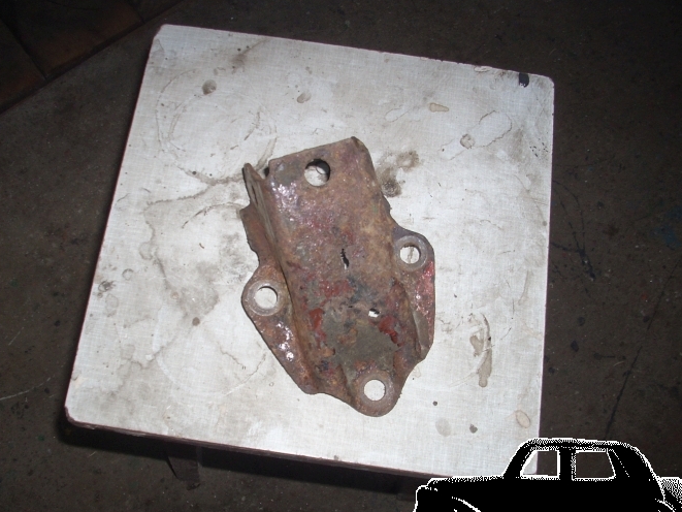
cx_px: 318
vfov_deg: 34.3
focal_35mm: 42
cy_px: 275
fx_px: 828
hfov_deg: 44.8
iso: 64
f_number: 2.8
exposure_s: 1/60
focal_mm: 6.2
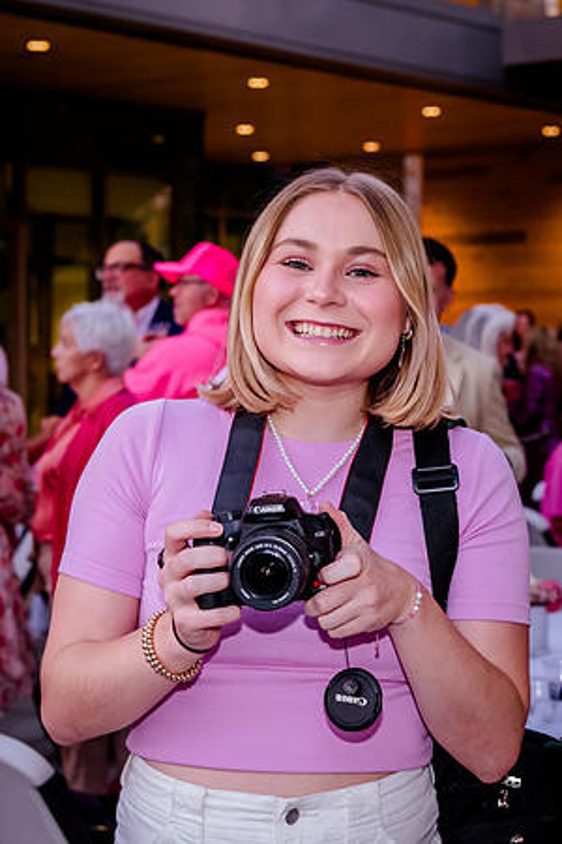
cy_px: 401
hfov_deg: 16.9
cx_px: 421
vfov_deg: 25.3
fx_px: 1879
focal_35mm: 80
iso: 3200
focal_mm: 50
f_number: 5
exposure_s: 1/125
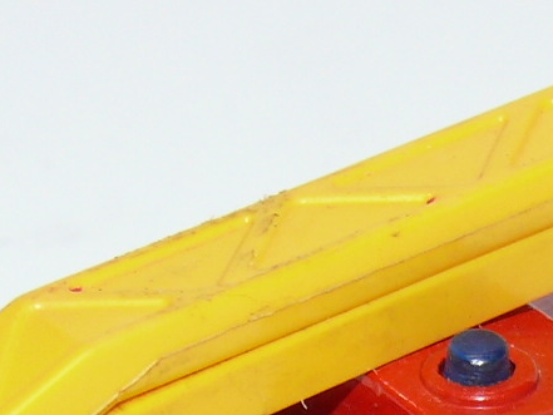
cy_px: 559
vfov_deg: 4.6
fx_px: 5161
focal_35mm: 323
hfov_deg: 6.1
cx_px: 293
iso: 100
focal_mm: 12.6
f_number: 4
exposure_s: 1/30
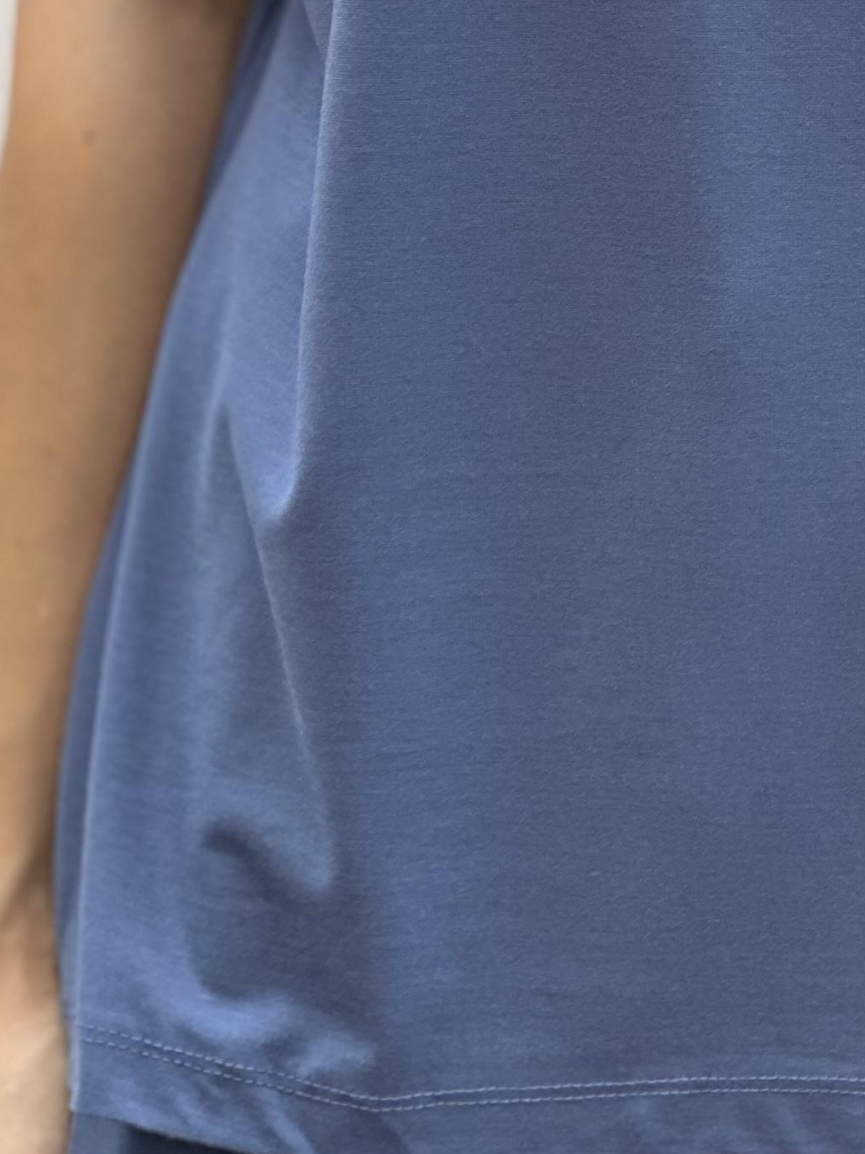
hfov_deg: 6.6
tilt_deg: -15.4
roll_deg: -1.0
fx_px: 7532
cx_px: 808
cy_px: -72
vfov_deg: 8.7
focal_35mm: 226
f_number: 2.8
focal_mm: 9
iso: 40
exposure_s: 1/121
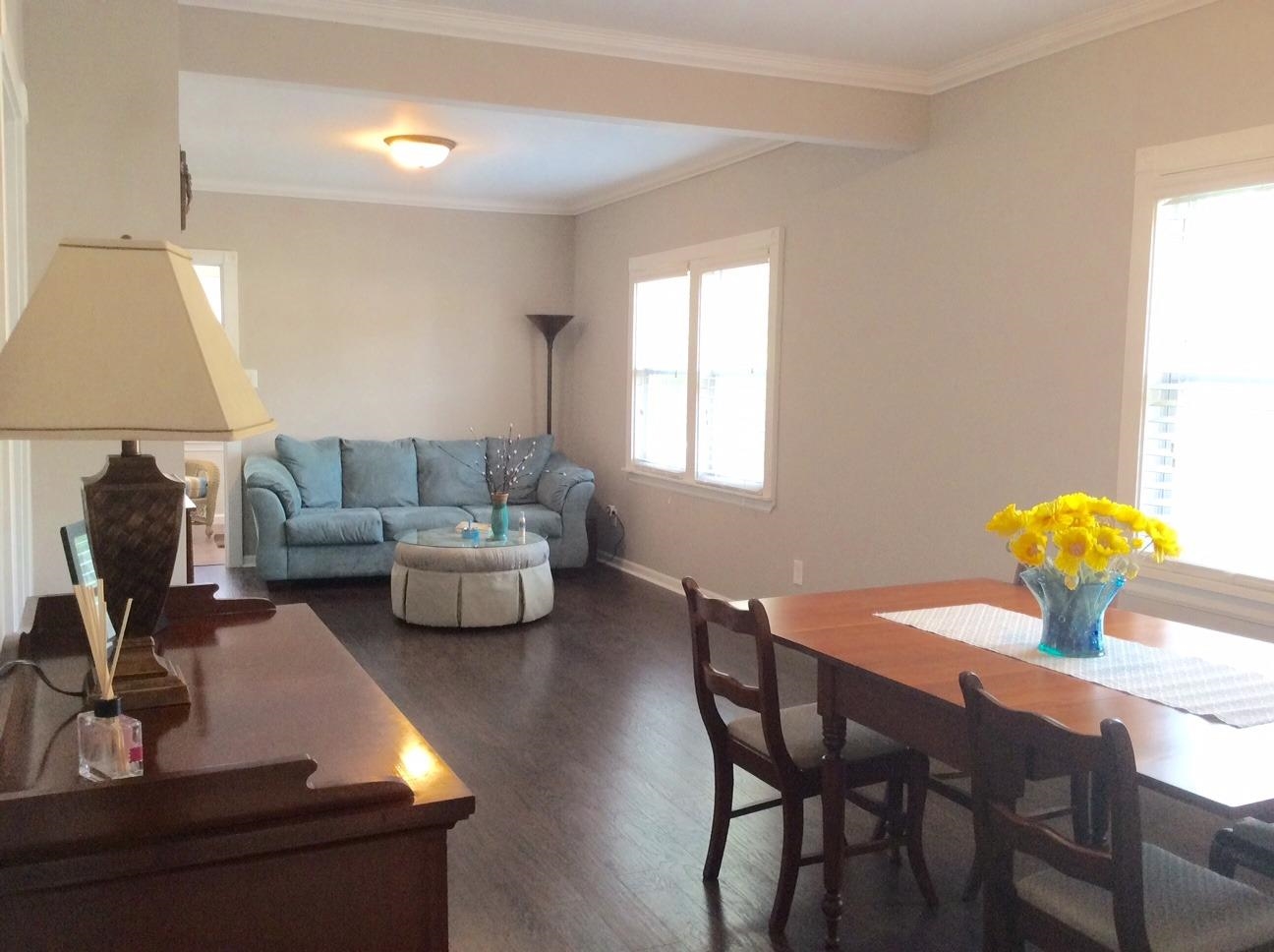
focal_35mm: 32
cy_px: 476
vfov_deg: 44.1
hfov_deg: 56.9
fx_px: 1176
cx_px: 637
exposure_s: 1/24
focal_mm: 3.3
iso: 80
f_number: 2.4
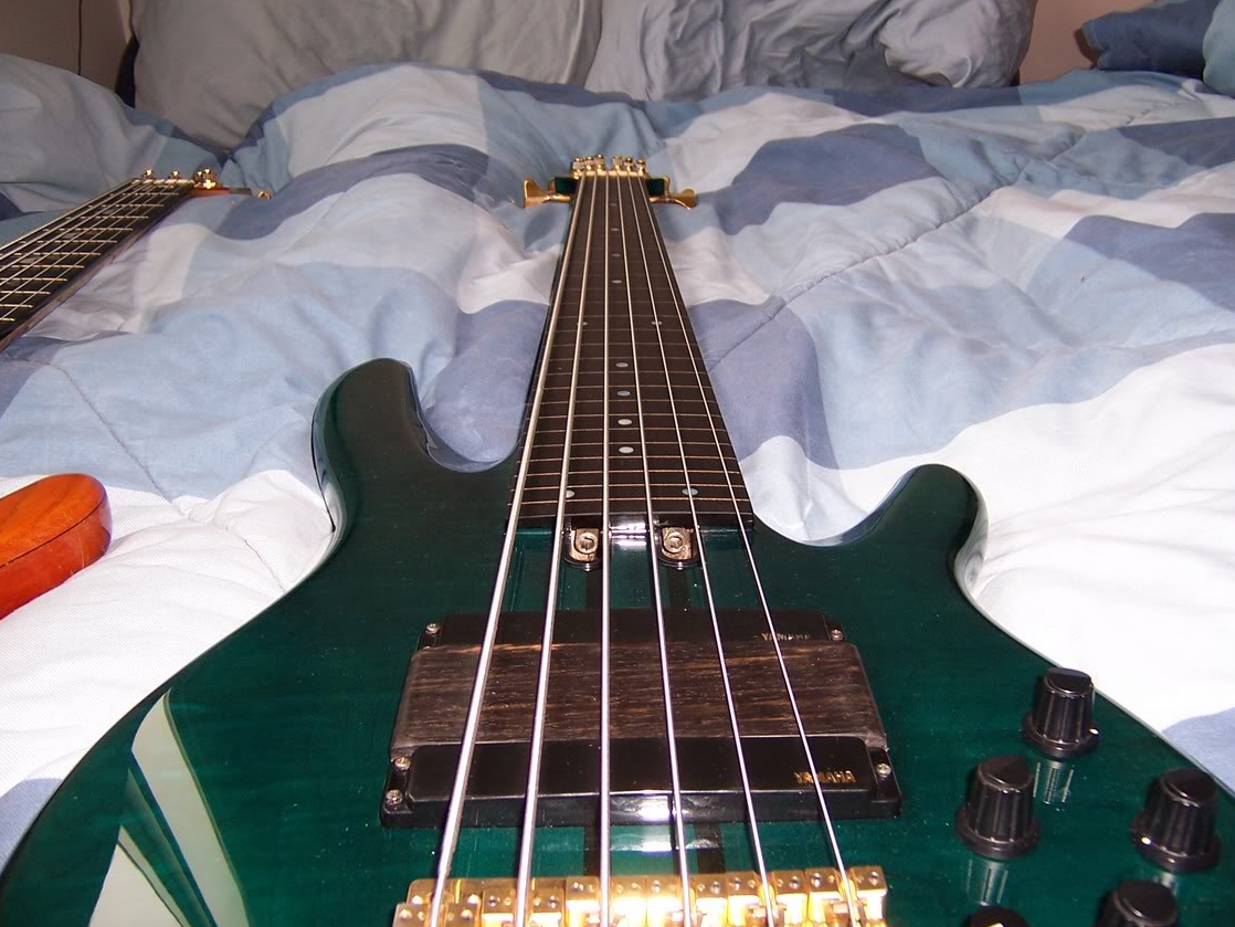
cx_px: 630
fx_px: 1213
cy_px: 473
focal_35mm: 34
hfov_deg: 53.9
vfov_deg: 41.8
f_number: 2.8
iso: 80
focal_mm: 5.5
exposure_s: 1/60
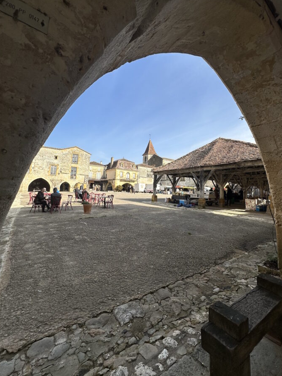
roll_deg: -2.9
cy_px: 171
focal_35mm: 16
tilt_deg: +8.2
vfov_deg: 94.2
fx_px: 174
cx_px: 155
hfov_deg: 77.9
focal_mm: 2.22
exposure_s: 1/1618
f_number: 2.2
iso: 50
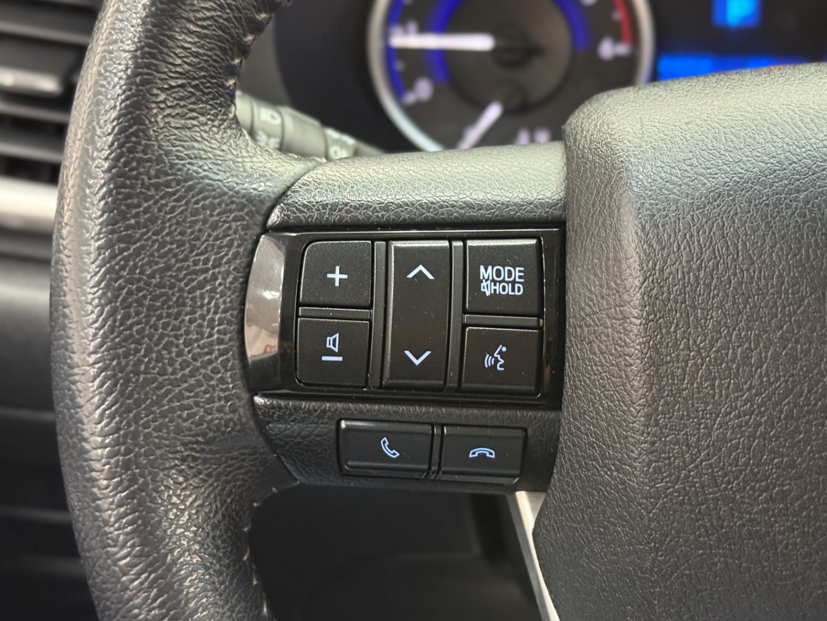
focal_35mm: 59
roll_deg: -1.8
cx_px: 487
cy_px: 286
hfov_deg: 32.6
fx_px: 1410
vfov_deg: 24.8
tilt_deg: -20.5
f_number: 1.78
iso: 500
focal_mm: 6.76
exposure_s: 1/30
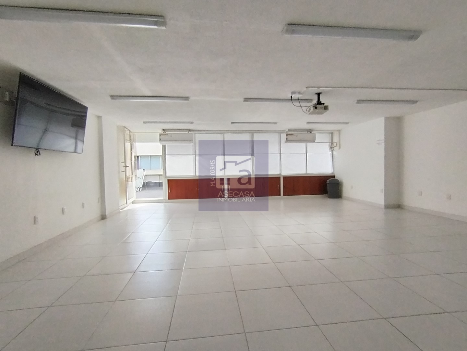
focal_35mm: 17
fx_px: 229
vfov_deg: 74.7
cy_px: 176
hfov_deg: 91.0
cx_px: 234
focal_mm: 1.42
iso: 169
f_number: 2.2
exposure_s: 1/120
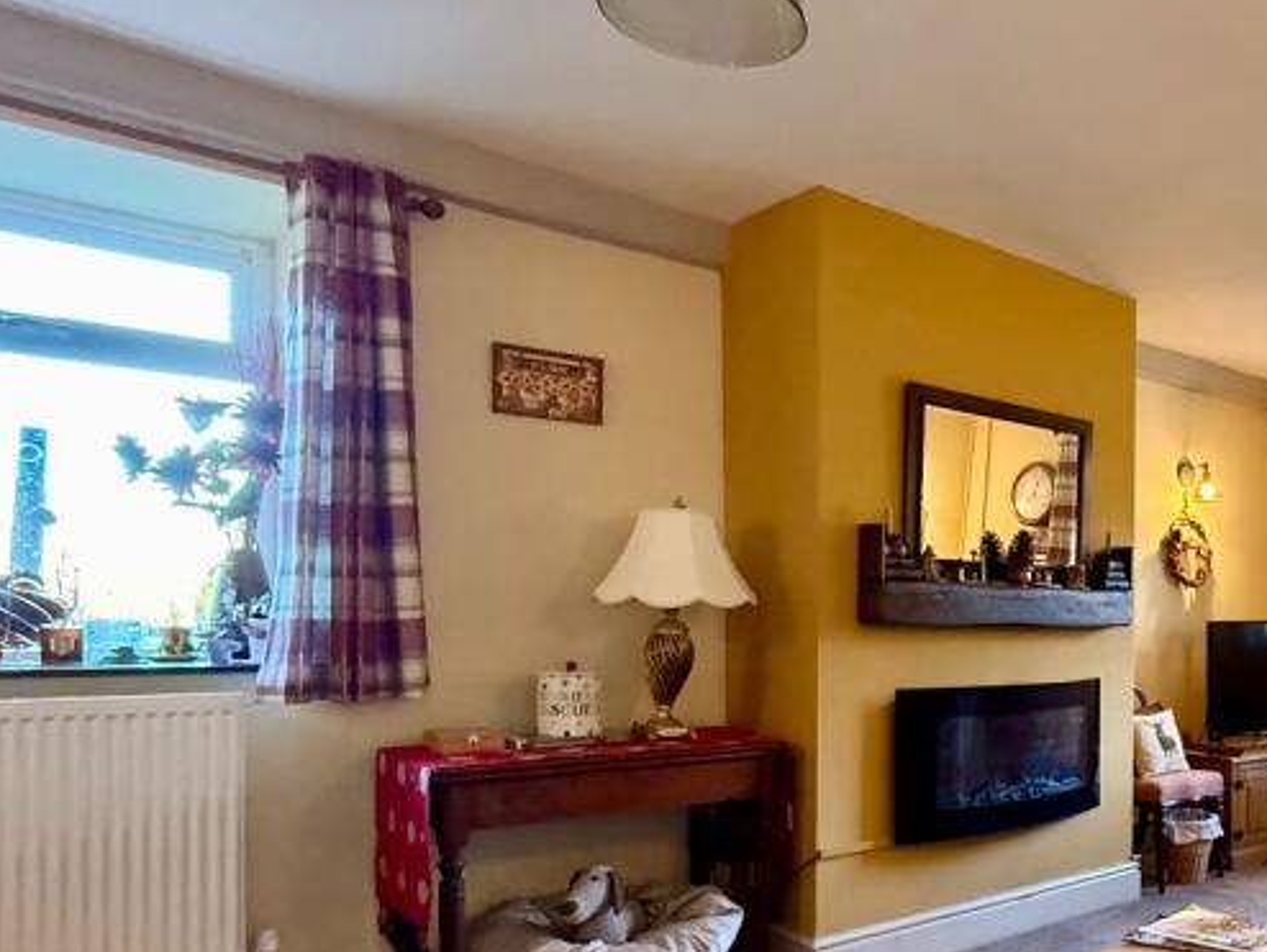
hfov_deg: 54.9
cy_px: 636
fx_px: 1062
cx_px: 1100
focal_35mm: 29
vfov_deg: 47.5
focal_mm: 2.22
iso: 800
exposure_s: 1/60
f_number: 2.2
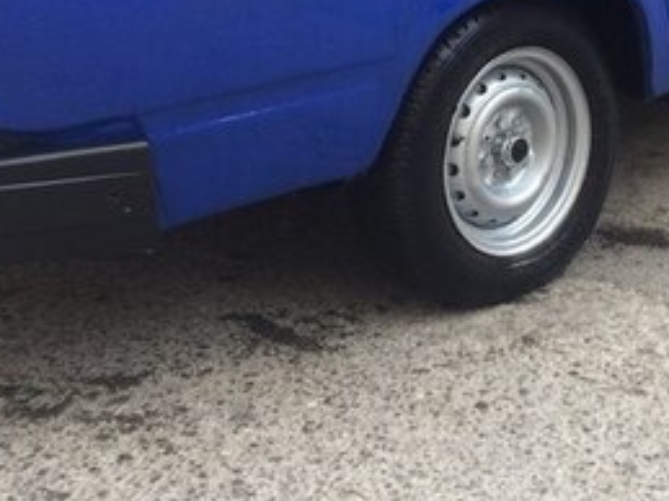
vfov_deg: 19.1
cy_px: -53
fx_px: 1429
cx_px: 504
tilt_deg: -5.2
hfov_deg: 26.0
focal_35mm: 74
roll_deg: -2.9
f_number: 2.2
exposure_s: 1/50
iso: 40
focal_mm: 4.15
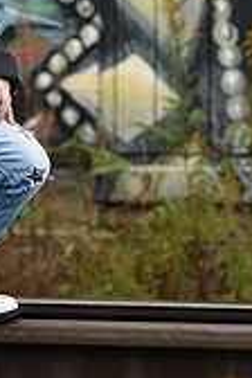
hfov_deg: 5.6
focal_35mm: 241
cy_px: -101
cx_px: -118
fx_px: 2530
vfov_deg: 8.4
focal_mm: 70
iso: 160
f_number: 4
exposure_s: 1/200
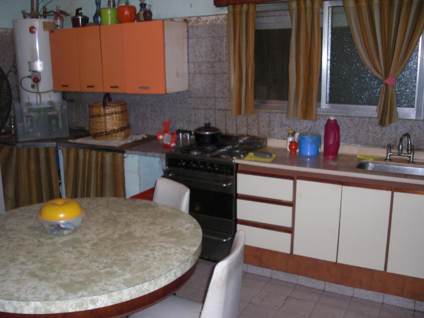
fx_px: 441
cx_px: 212
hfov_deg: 51.4
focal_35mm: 36
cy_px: 159
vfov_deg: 39.7
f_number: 2.8
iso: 200
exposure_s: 1/60
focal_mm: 6.3
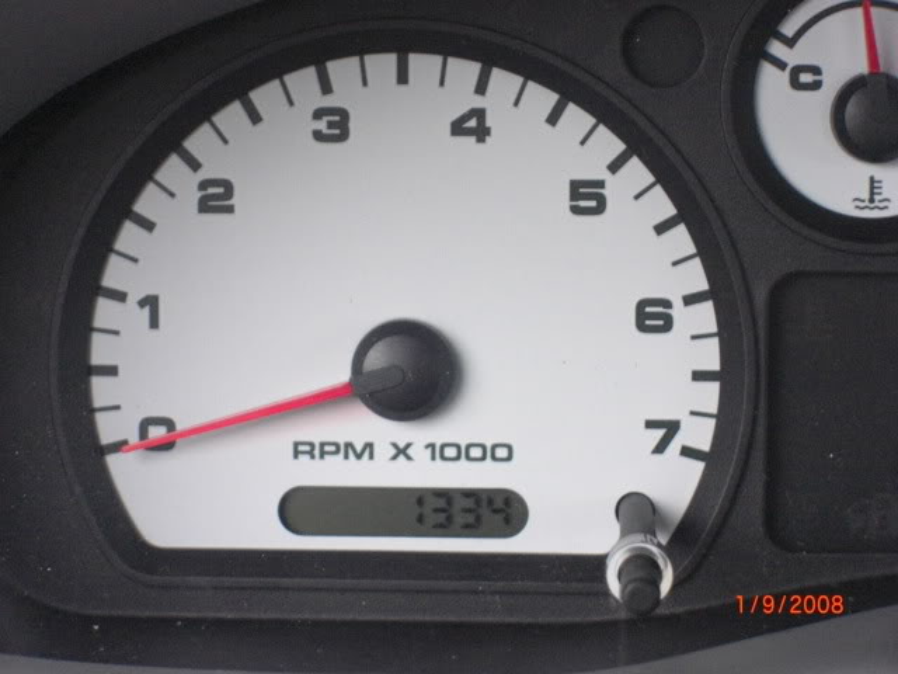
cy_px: 337
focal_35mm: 114
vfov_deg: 13.0
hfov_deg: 17.3
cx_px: 449
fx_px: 2957
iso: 800
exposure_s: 1/160
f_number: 5.1
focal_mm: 23.7
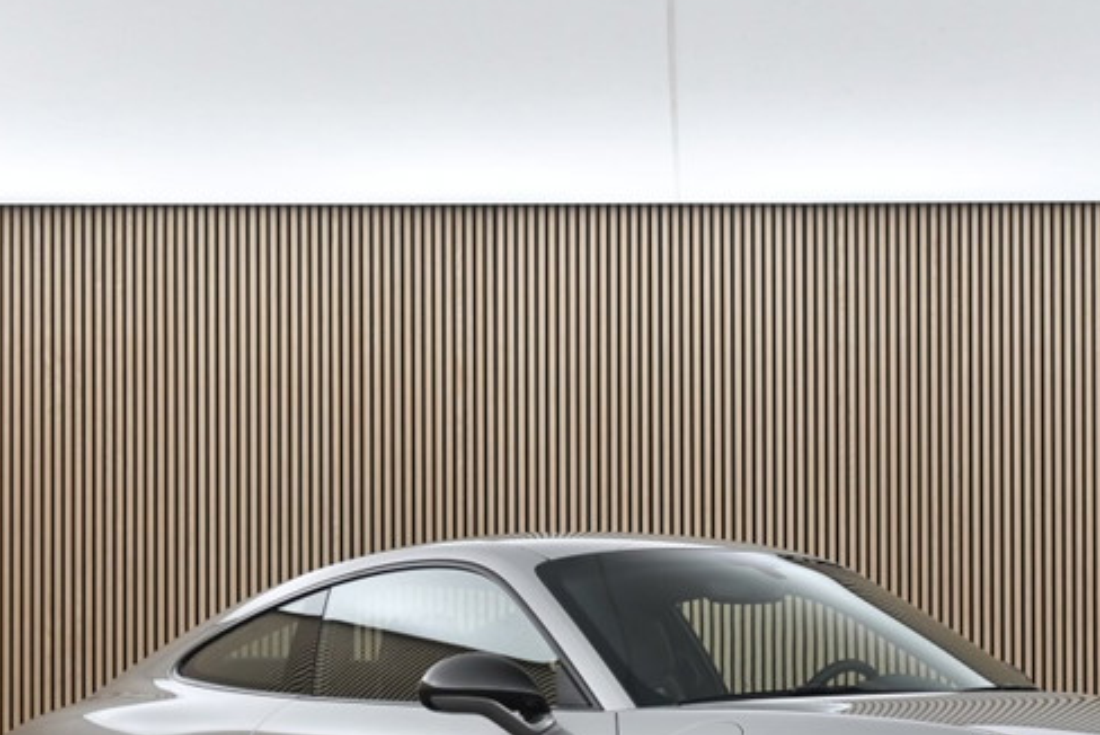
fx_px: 2645
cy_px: 653
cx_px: 678
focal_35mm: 87
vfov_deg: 15.6
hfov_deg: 23.4
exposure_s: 1/40
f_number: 4.5
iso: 450
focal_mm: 27.5
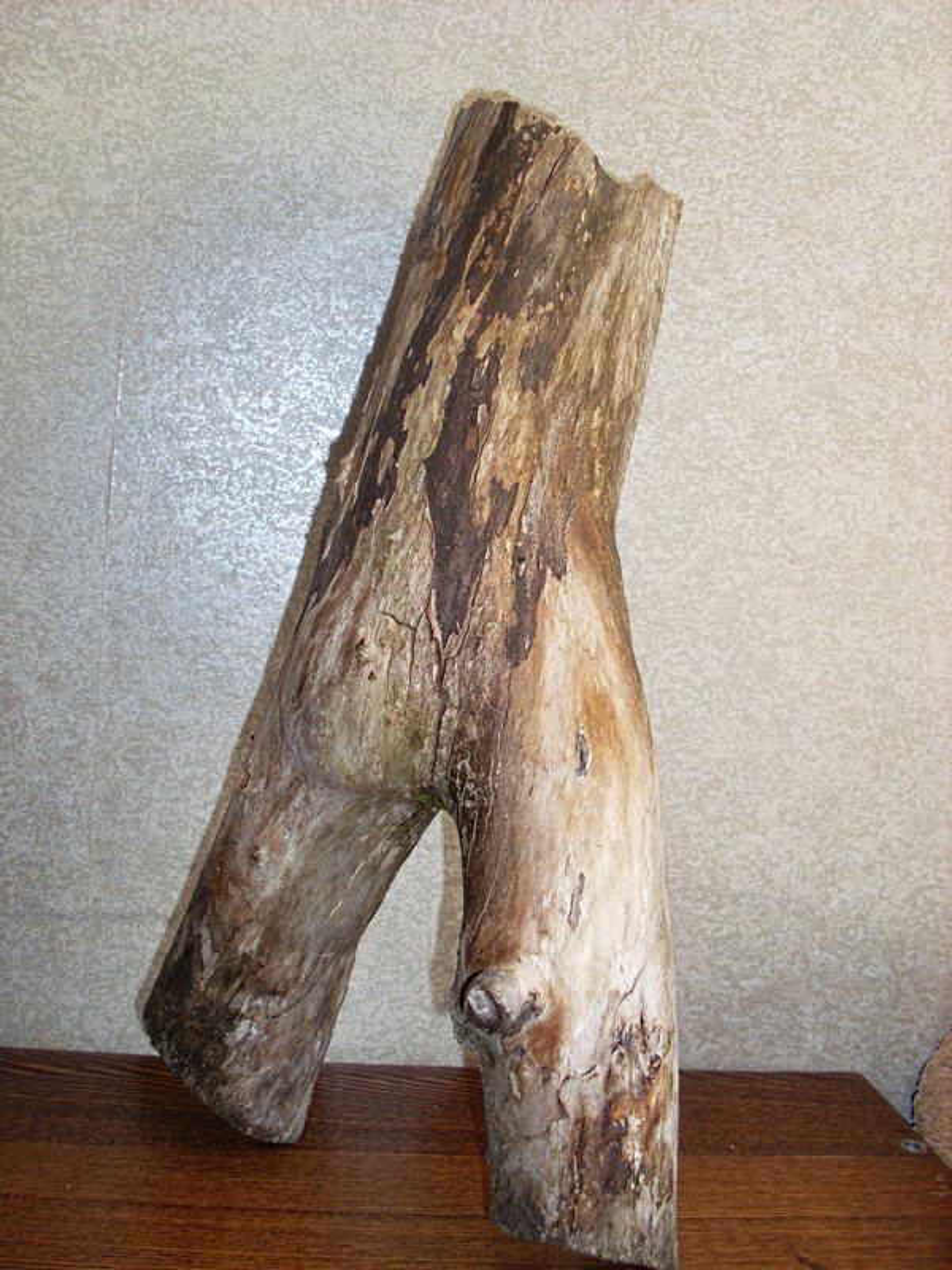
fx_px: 1393
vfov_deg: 49.0
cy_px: 635
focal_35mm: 38
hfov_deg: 37.7
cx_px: 476
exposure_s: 1/45
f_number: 3
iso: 100
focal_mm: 6.3
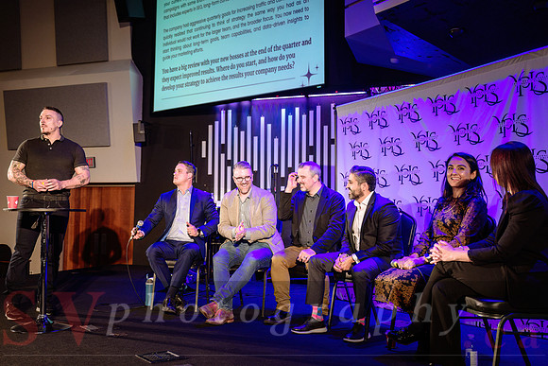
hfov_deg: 53.3
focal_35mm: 36
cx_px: 243
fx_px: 545
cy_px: 183
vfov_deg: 37.1
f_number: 2.8
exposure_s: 1/160
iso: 1600
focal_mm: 30.5
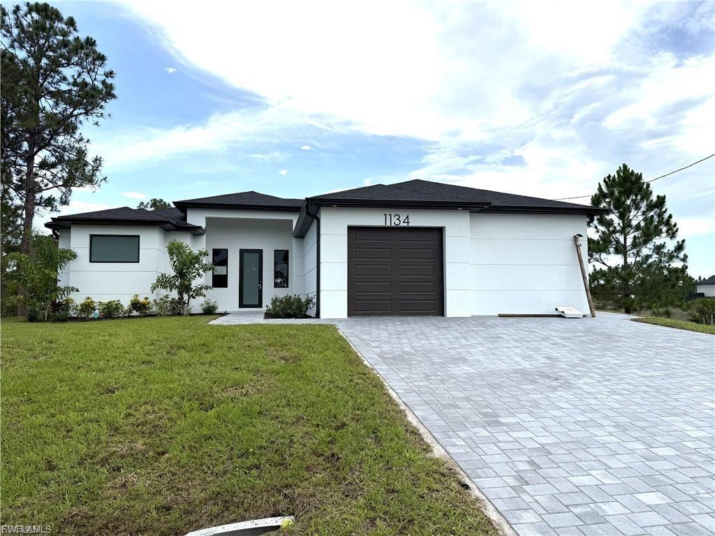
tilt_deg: +3.2
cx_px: 358
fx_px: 496
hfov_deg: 71.6
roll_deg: +0.1
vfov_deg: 56.8
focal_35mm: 24
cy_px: 268
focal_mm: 6.76
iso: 80
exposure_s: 1/7353
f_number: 1.78
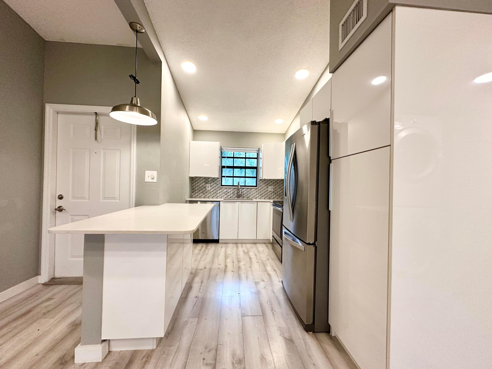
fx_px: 199
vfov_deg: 85.7
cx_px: 246
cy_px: 184
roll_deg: -1.7
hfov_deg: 102.1
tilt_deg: +0.1
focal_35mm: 14
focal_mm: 2.22
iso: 250
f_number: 2.2
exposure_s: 1/120
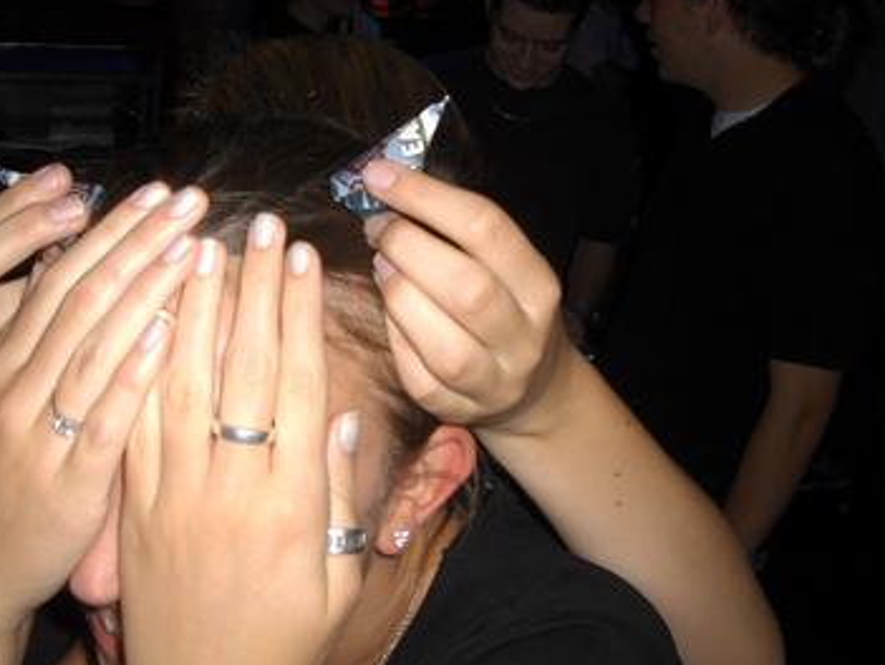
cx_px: 338
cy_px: 315
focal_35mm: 47
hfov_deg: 40.1
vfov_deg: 30.9
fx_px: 1203
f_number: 2.6
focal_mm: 5.8
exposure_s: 1/60
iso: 100
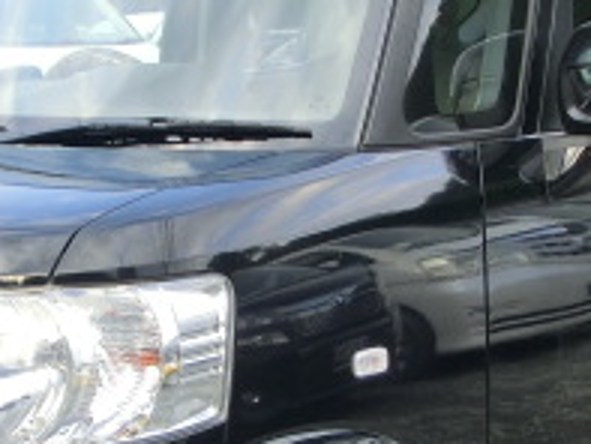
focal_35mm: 120
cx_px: 237
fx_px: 2050
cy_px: 384
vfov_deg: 12.3
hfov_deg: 16.4
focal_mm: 6.61
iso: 100
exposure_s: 1/80
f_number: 3.9
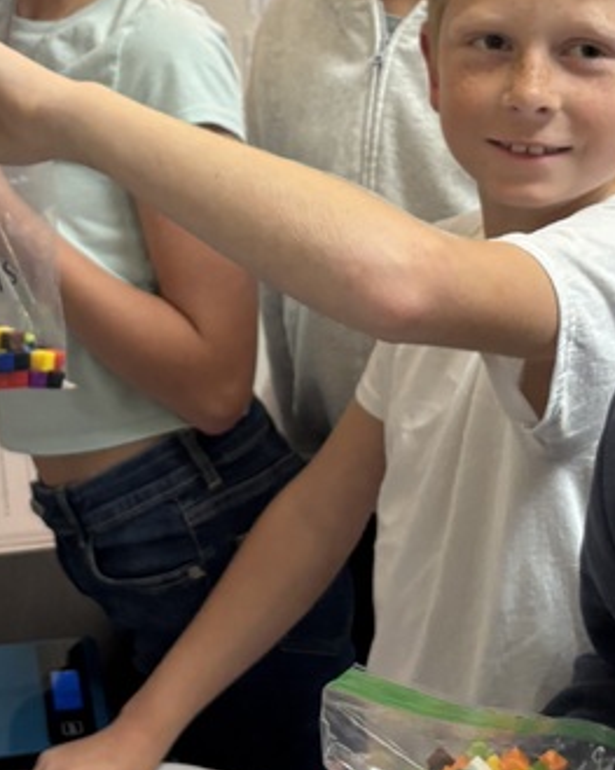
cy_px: 241
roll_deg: -0.1
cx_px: 346
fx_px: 1798
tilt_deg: -19.2
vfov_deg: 24.0
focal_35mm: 79
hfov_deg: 19.4
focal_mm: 5.96
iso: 250
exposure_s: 1/120
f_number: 1.6
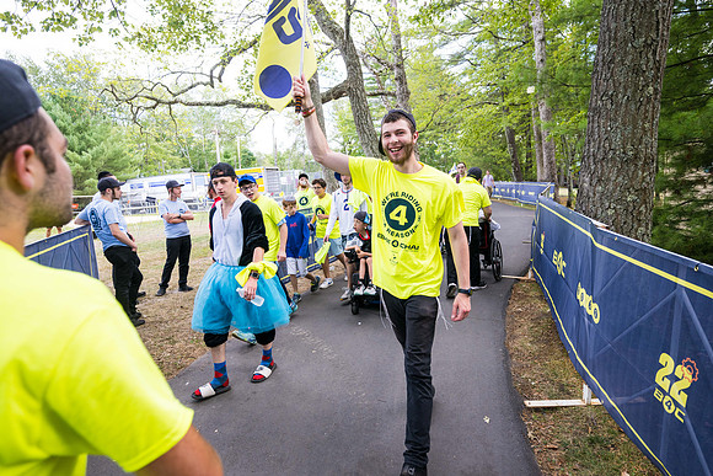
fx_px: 366
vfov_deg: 66.0
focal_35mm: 18
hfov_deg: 88.4
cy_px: 238
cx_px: 356
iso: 360
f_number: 4
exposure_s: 1/500
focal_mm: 18.5
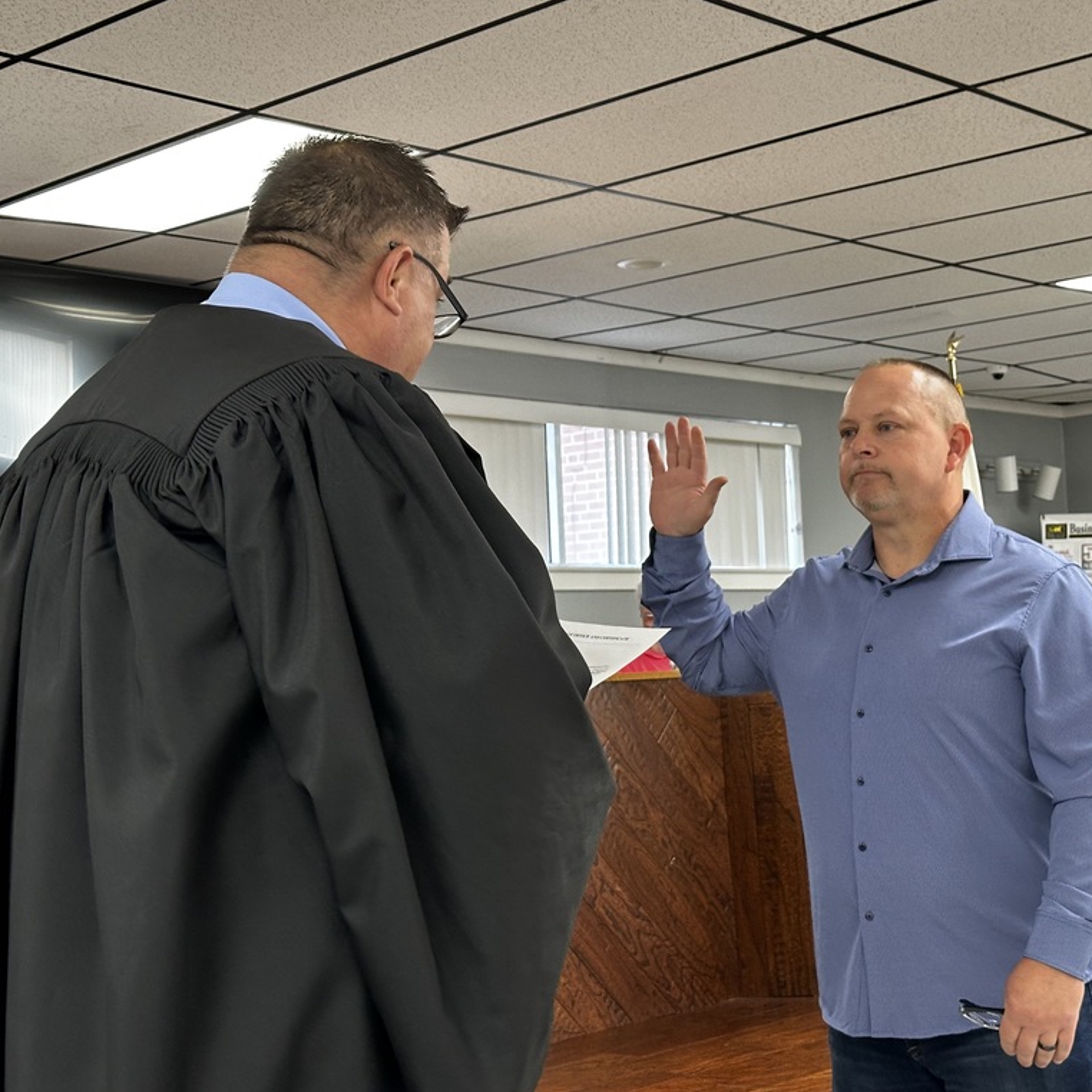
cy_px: 545
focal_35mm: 57
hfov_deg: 30.0
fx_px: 2034
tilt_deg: +3.9
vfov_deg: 30.0
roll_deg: +2.1
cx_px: 603
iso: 200
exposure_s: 1/40
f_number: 1.78
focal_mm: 6.86
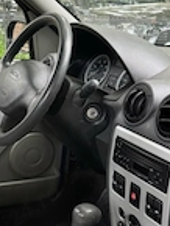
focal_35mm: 66
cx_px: 41
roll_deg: -1.7
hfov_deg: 22.1
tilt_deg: -17.1
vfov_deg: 29.4
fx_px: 432
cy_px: 122
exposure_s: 1/121
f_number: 1.78
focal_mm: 6.76
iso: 160
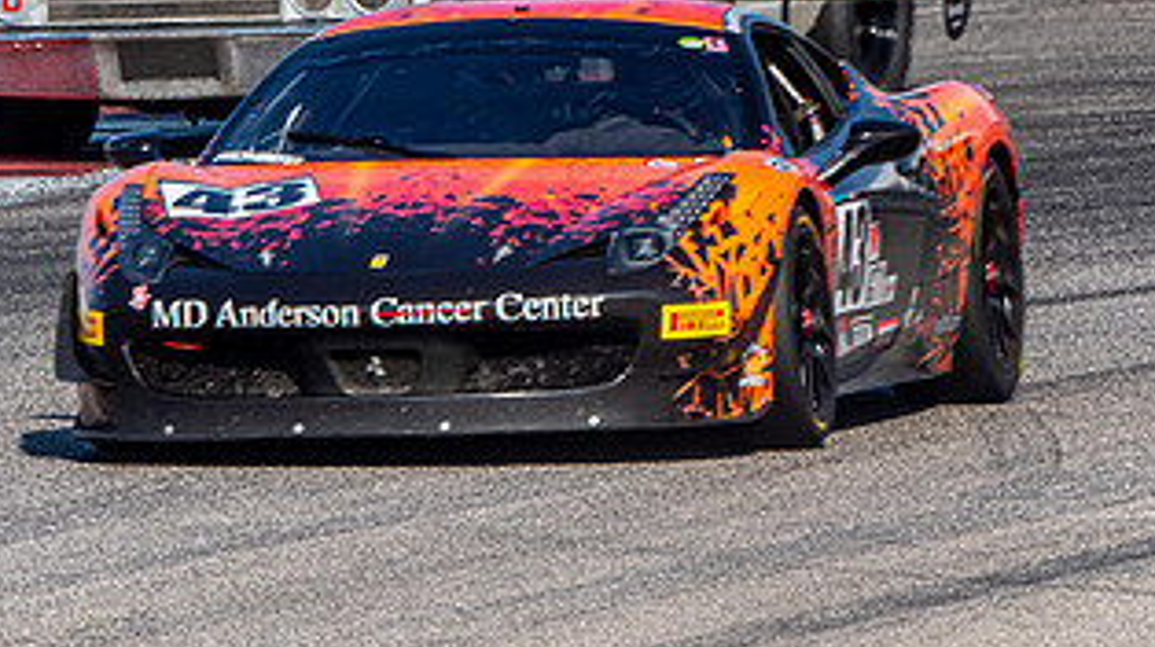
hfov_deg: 1.5
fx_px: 43299
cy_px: 177
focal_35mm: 1415
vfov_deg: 0.9
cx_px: 515
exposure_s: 1/320
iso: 200
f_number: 11
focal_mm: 300
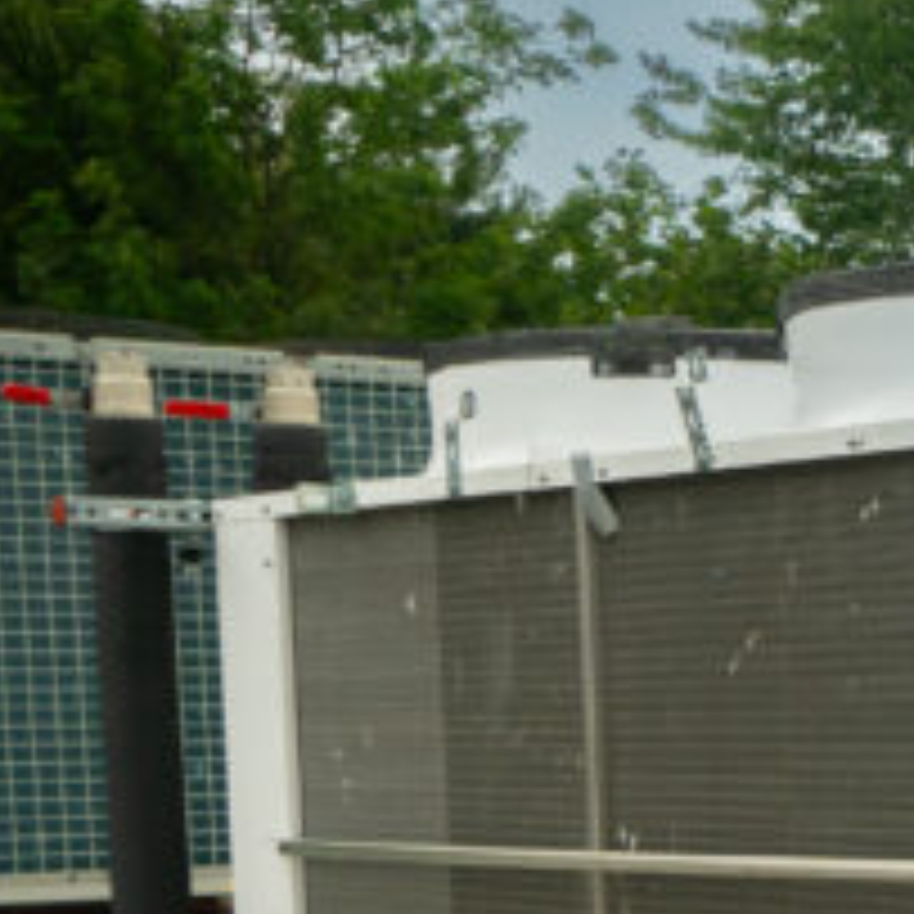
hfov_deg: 14.0
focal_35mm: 103
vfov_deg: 16.3
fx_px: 3077
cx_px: 1891
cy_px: 1060
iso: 500
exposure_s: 1/320
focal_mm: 24
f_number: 7.1
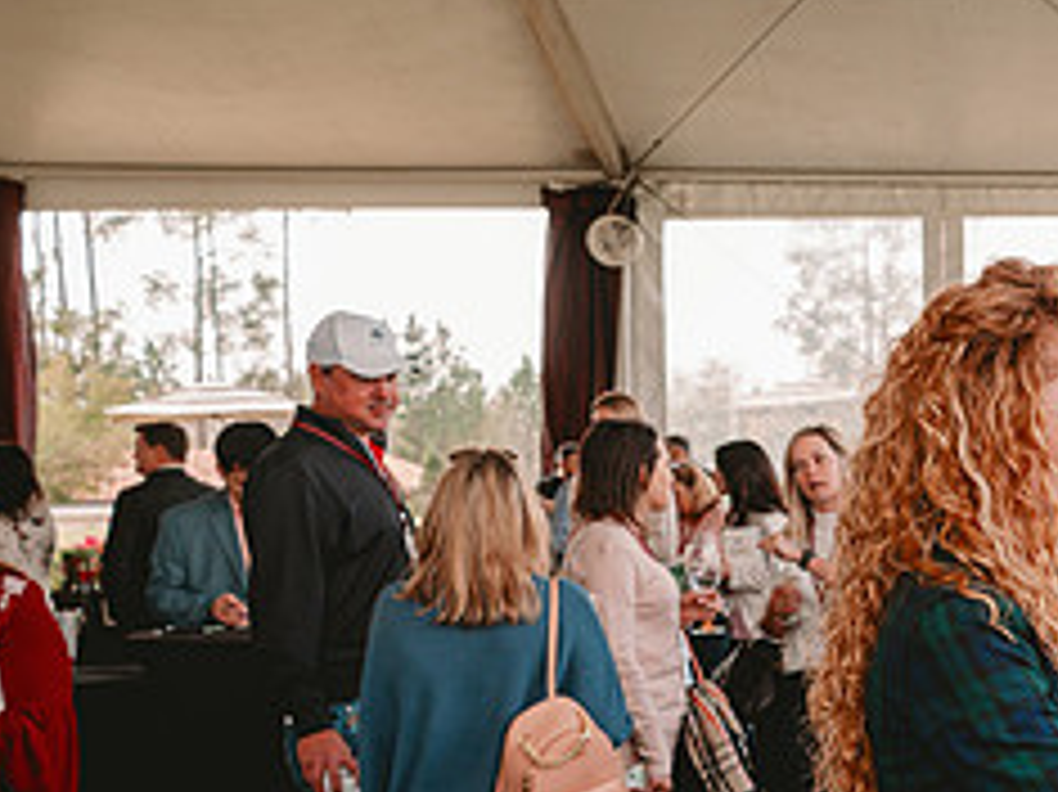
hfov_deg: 29.8
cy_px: 630
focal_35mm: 57
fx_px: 1741
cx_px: 1211
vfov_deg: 25.2
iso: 320
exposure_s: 1/400
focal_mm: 24
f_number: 4.5
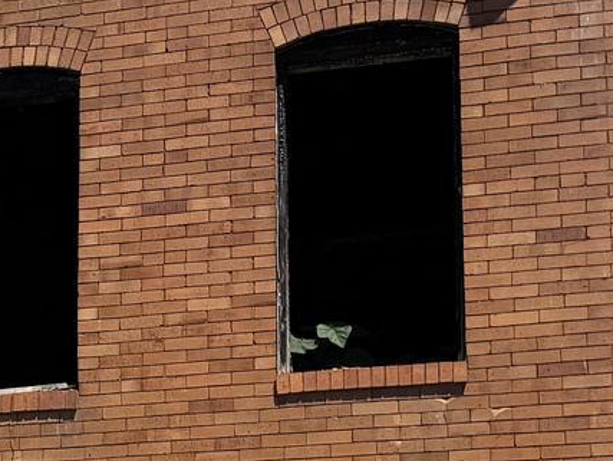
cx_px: -88
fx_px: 2038
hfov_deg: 16.5
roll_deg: -0.4
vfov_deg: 12.6
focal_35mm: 115
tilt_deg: +9.7
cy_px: 541
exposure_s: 1/5714
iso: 80
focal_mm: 6.76
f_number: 1.78
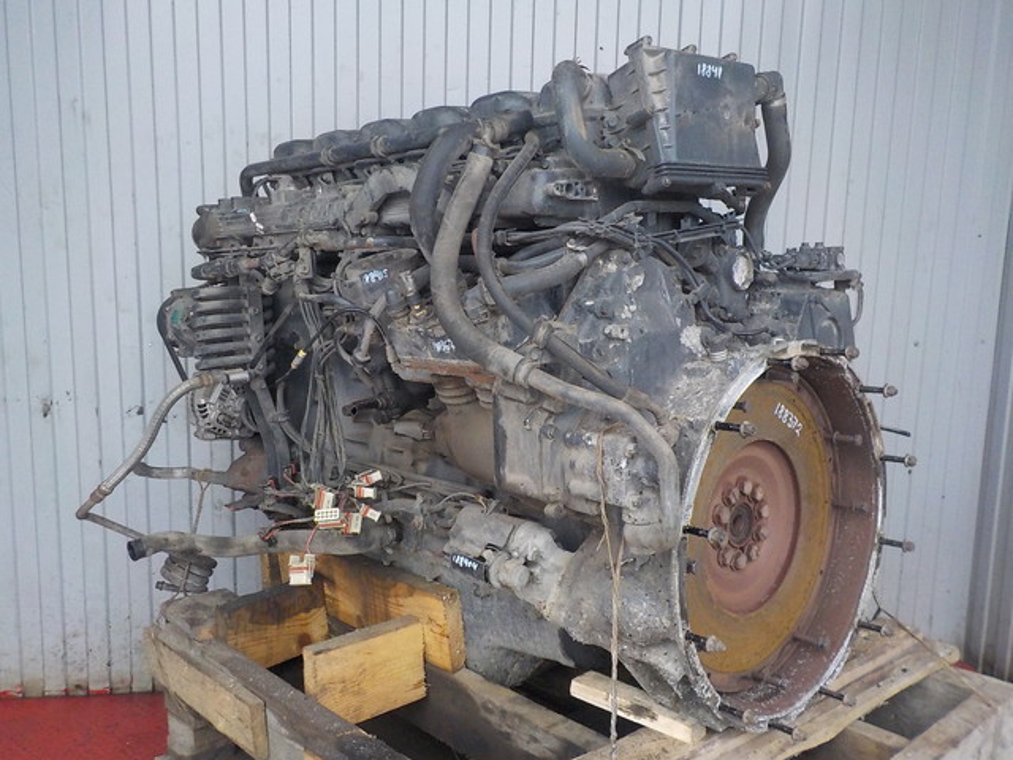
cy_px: 380
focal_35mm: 30
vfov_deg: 46.8
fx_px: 878
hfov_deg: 60.0
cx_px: 506
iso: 400
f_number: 3.3
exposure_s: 1/25
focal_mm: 4.1
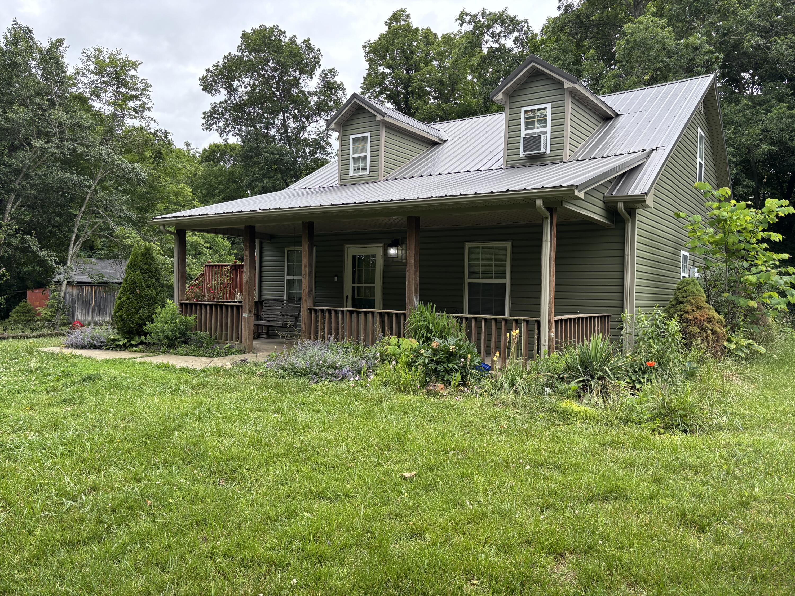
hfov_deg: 67.3
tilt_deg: -1.6
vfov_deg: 53.1
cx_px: 398
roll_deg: -2.1
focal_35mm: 26
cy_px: 298
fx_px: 597
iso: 50
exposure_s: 1/799
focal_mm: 5.96
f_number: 1.6
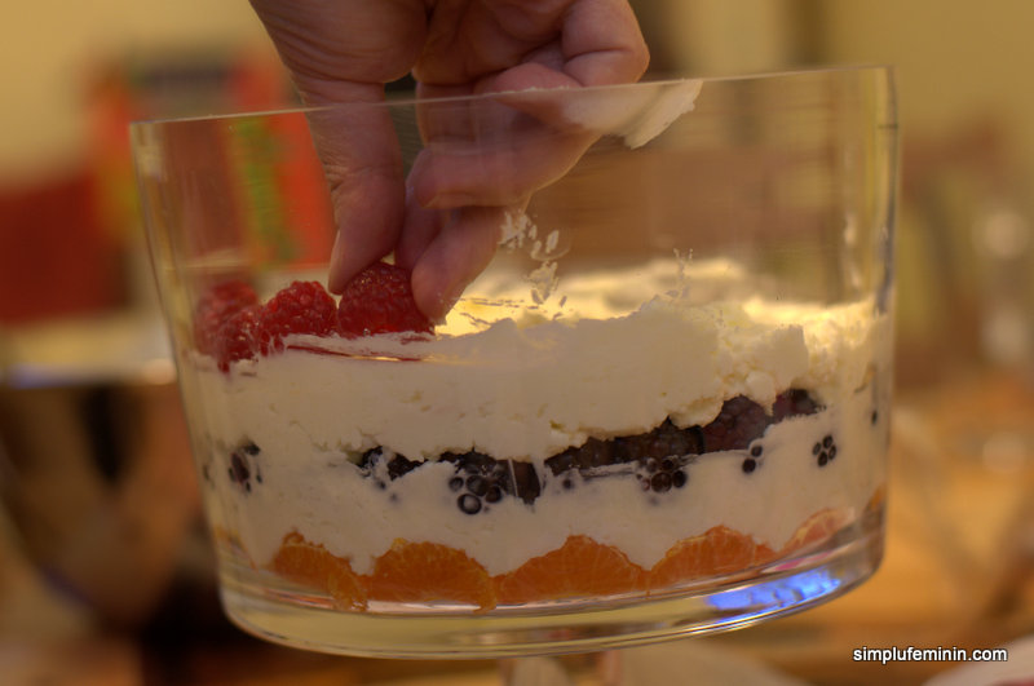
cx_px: 517
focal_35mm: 75
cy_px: 343
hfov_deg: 27.0
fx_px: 2151
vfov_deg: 18.1
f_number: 2.8
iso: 800
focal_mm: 50
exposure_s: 1/60
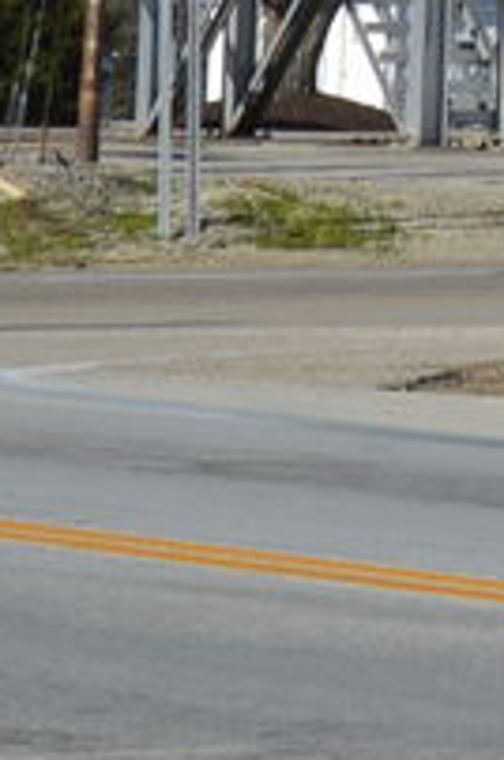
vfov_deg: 5.3
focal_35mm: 371
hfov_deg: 3.5
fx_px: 7817
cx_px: 2121
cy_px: -1394
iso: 100
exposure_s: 1/400
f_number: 10
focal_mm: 26
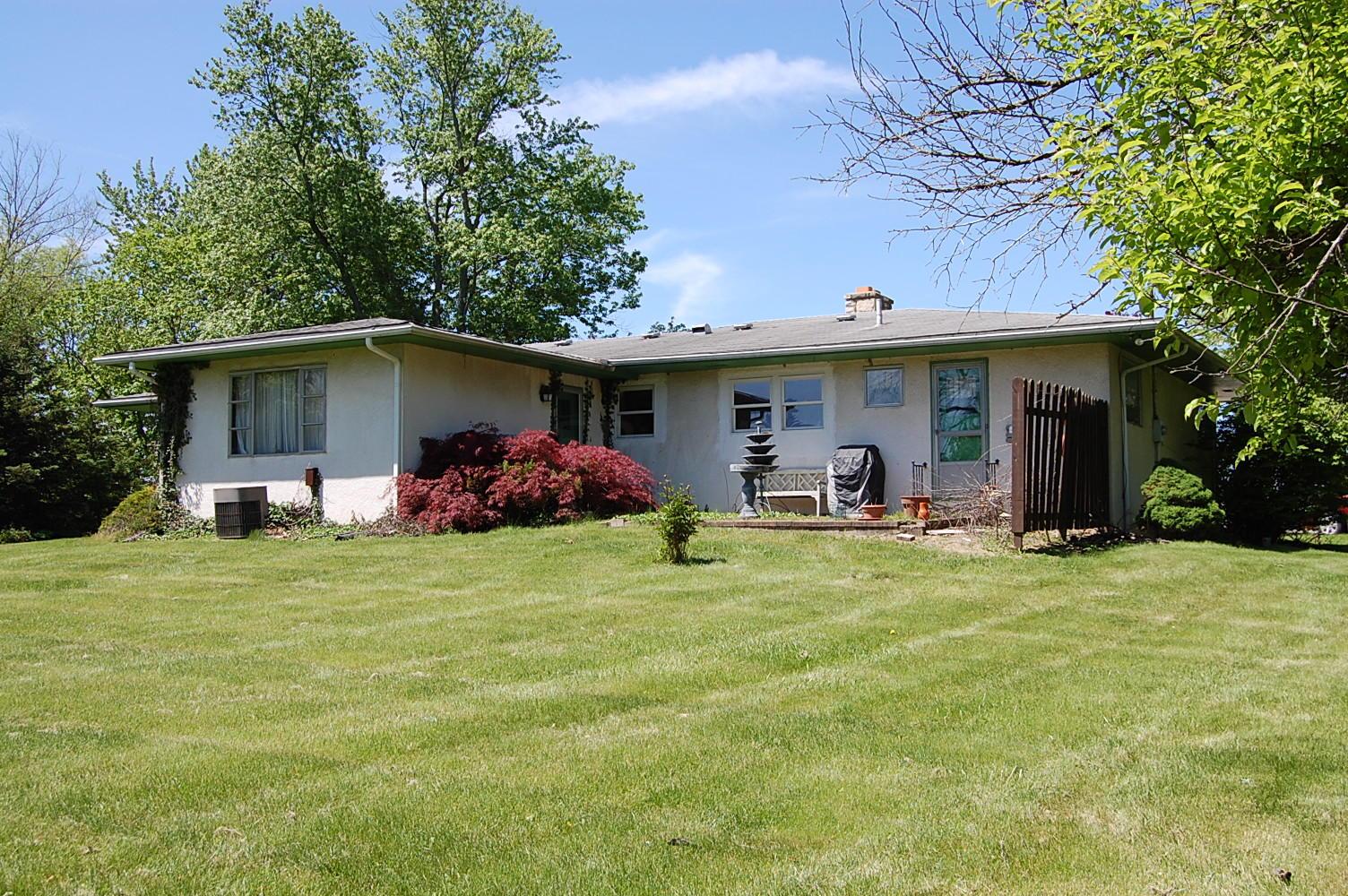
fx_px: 1459
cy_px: 448
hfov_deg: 49.6
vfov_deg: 34.1
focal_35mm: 39
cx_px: 674
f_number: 9
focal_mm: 26
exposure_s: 1/320
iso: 200
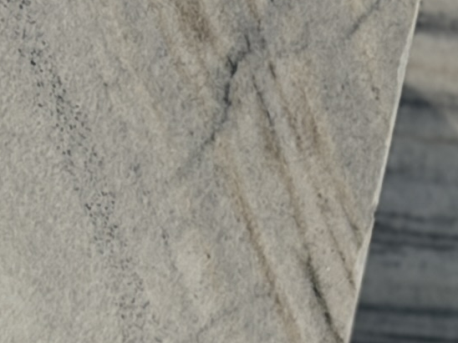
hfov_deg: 5.5
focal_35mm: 353
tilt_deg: -19.9
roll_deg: -10.6
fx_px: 4670
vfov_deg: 4.2
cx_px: -365
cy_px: 677
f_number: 1.78
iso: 64
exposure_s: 1/8772
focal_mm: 6.76
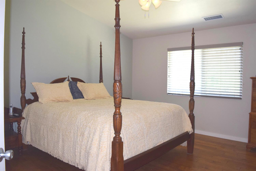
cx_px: 128
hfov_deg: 67.4
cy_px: 86
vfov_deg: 47.9
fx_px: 192
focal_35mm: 27
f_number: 5
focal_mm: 18
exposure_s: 1/100
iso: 800
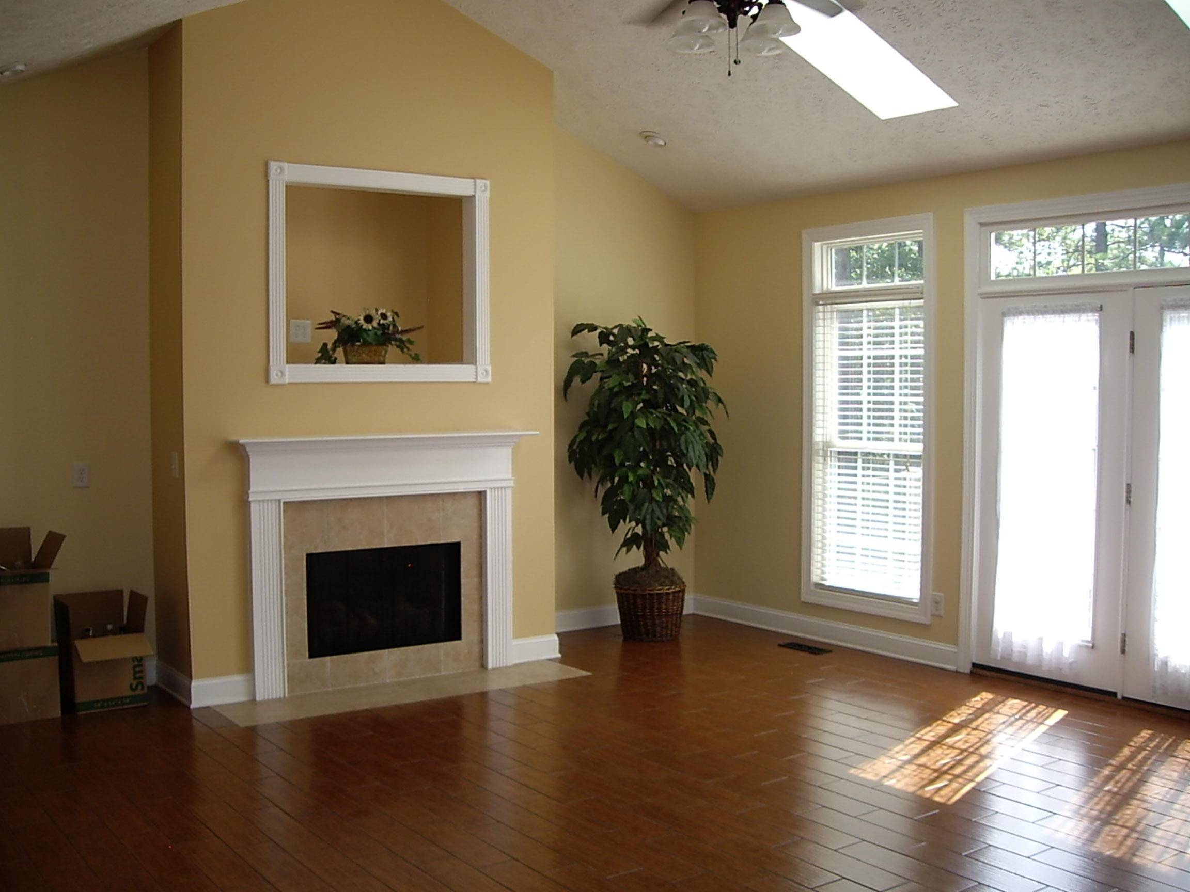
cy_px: 446
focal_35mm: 38
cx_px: 595
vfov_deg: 37.7
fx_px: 1306
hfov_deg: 49.0
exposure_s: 1/60
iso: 50
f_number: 2.7
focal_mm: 6.2
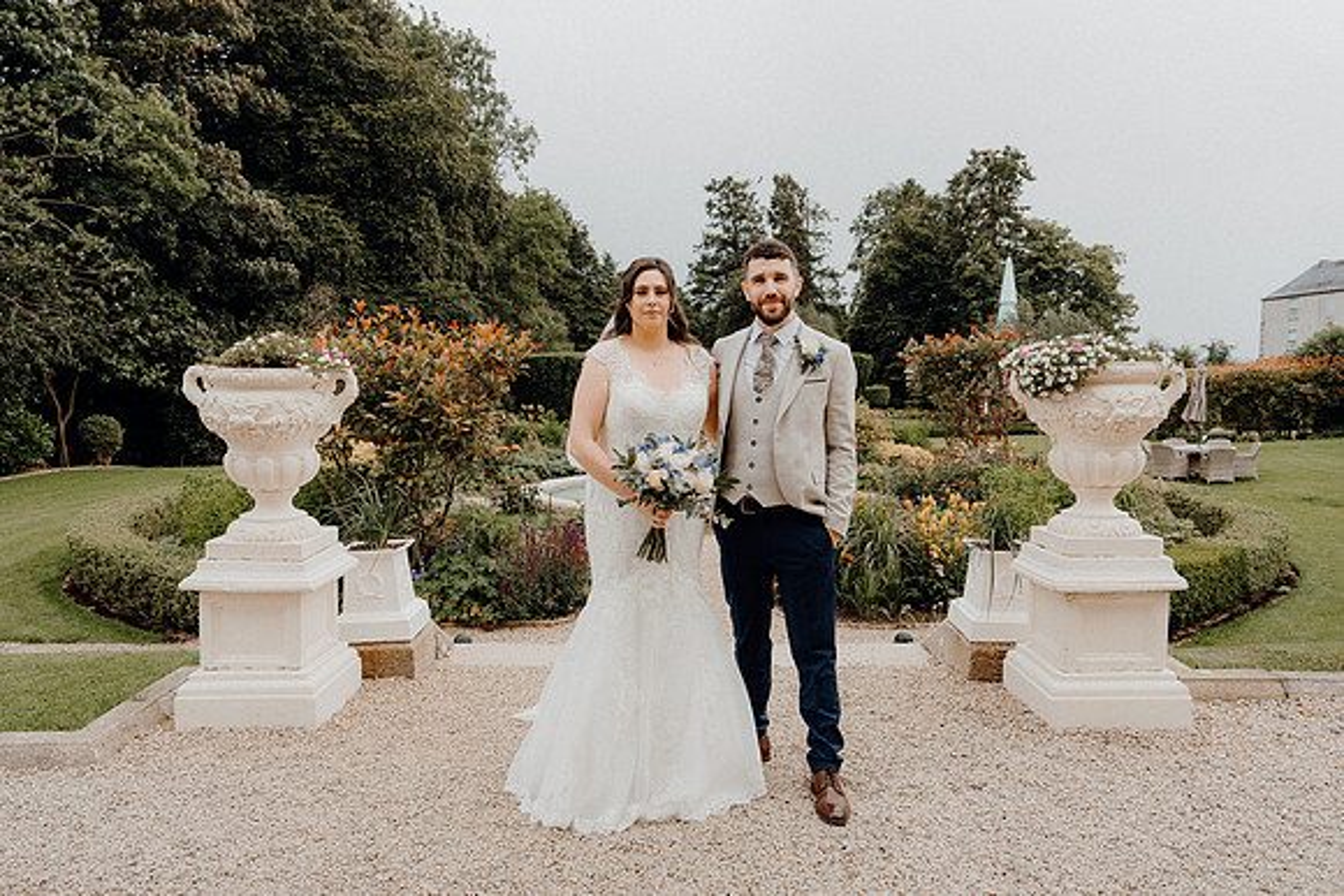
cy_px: 448
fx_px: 923
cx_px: 672
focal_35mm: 25
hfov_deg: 72.1
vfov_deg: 51.8
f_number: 5
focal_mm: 24
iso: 125
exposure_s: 1/160
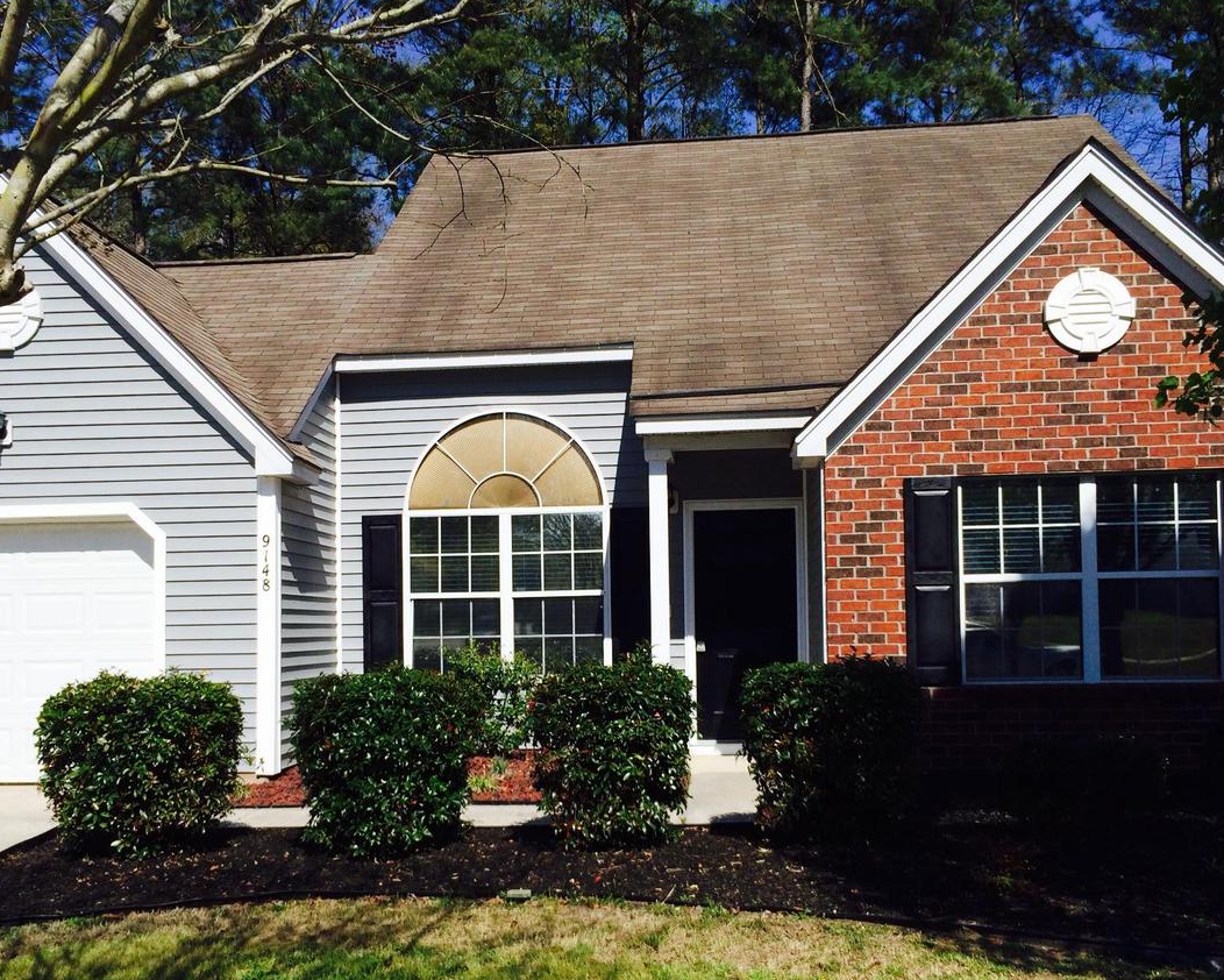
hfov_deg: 47.9
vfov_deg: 39.1
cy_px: 571
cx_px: 560
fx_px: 1377
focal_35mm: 38
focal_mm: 4.12
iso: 40
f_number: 2.2
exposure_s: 1/3731
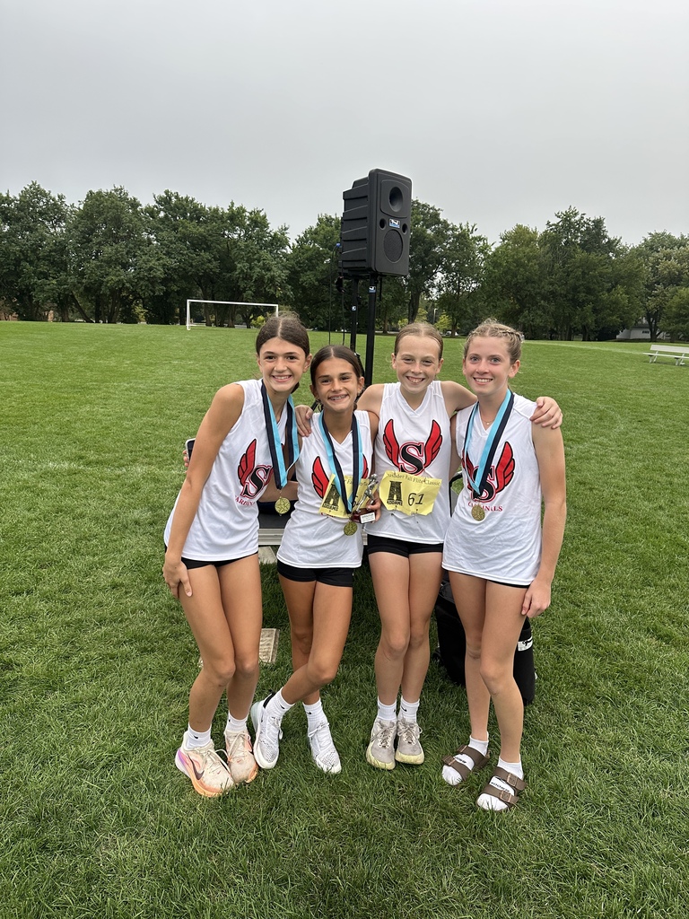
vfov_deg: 71.6
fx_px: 637
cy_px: 460
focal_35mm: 24
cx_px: 344
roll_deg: -3.1
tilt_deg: -12.2
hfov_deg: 56.8
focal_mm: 6.86
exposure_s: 1/121
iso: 200
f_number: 1.78
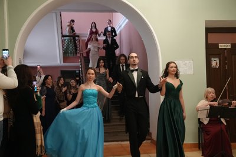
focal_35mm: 40
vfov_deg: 33.4
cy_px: 78
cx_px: 118
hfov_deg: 48.4
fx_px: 262
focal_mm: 40
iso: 12800
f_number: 3.5
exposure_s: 1/160
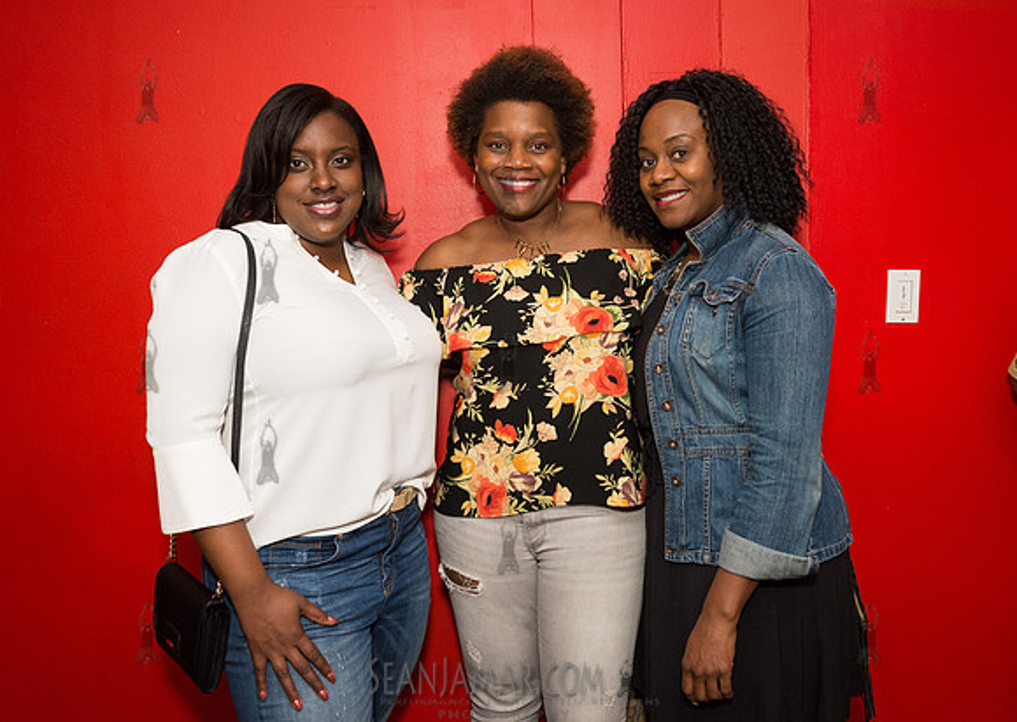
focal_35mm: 32
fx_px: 924
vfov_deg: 42.7
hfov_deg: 57.6
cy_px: 340
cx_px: 541
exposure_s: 1/500
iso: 2500
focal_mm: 29
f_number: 4
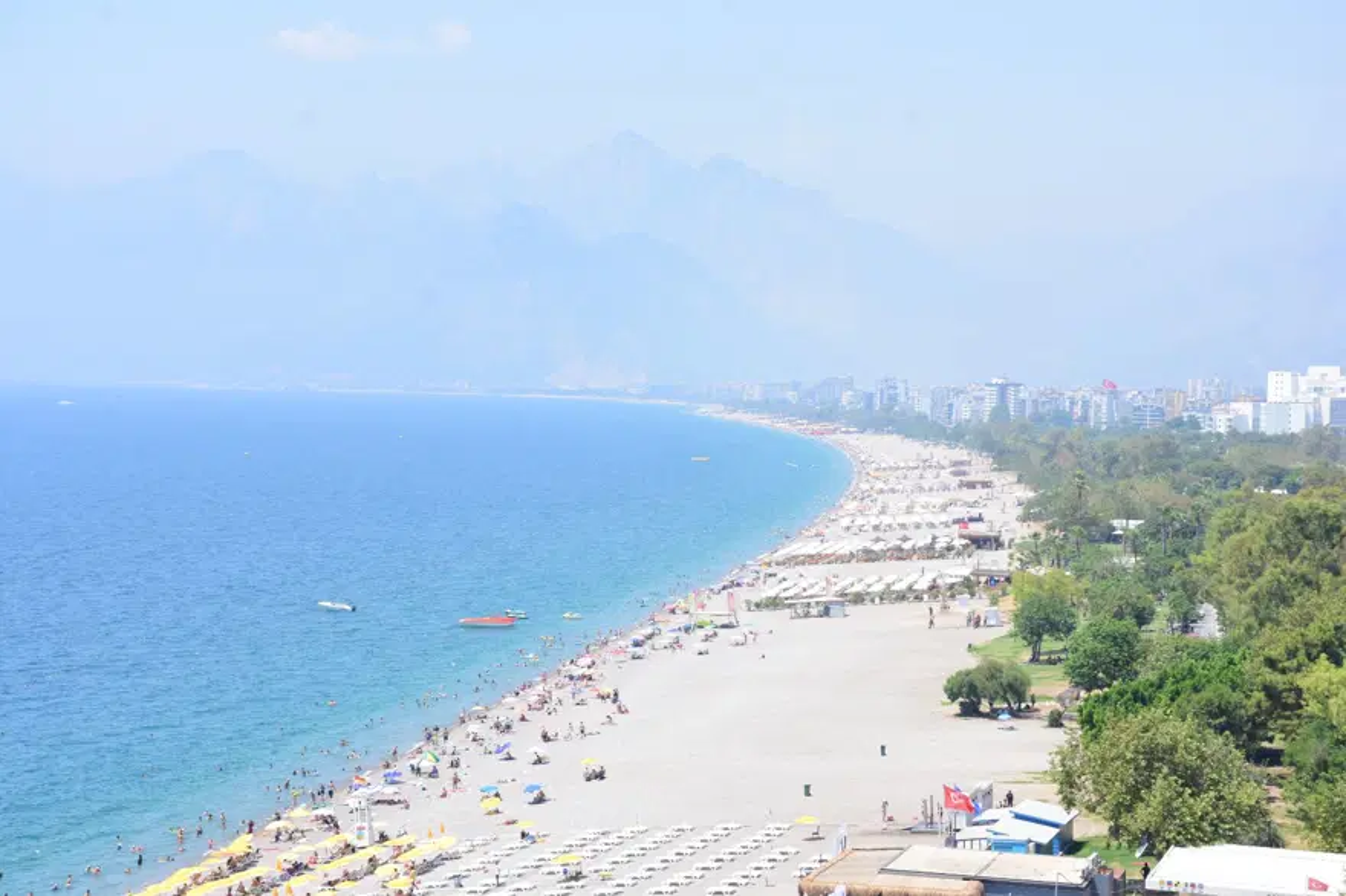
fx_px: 2915
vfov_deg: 17.5
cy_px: 448
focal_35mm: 78
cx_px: 673
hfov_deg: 26.0
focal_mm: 52
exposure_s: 1/400
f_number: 10
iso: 250
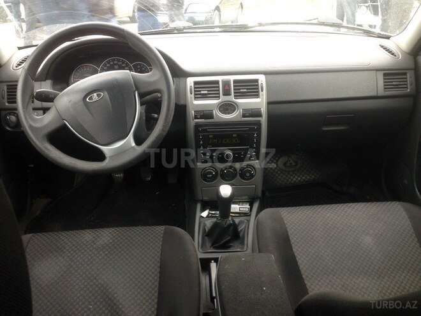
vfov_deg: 42.9
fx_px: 401
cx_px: 210
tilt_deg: -27.4
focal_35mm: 33
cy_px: 158
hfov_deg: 55.4
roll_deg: -3.7
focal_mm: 4.12
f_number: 2.4
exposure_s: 1/24
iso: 50
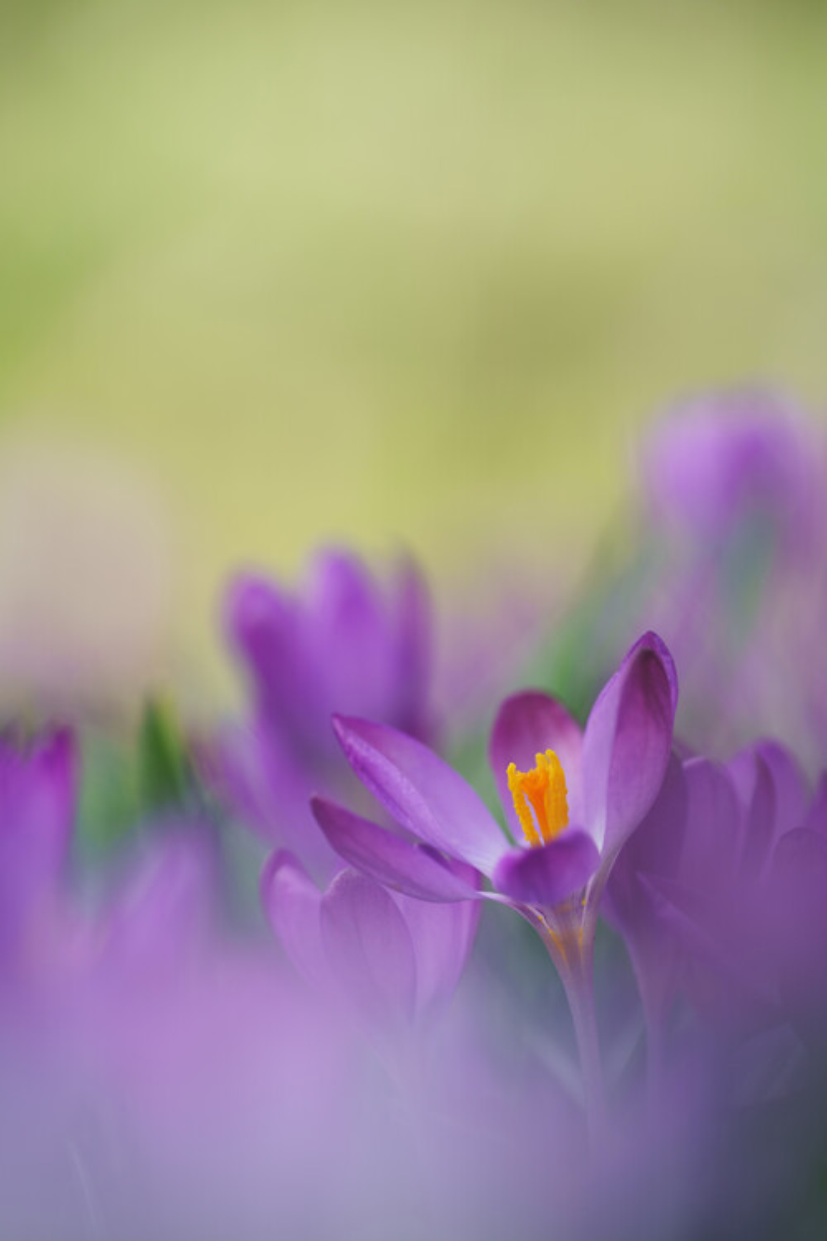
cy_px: 620
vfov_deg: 11.4
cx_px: 414
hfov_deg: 7.6
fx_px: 6202
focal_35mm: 180
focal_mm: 180
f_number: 3.5
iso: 200
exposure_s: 1/250
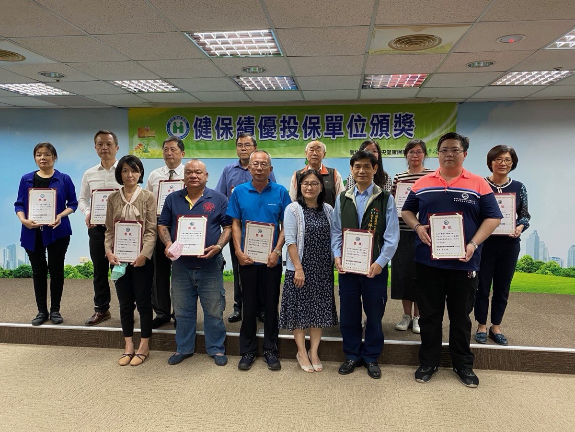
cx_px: 288
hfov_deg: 67.3
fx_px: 432
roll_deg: -0.4
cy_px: 216
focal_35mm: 26
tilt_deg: -3.8
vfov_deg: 53.1
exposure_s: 1/60
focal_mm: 4.25
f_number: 1.8
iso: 100
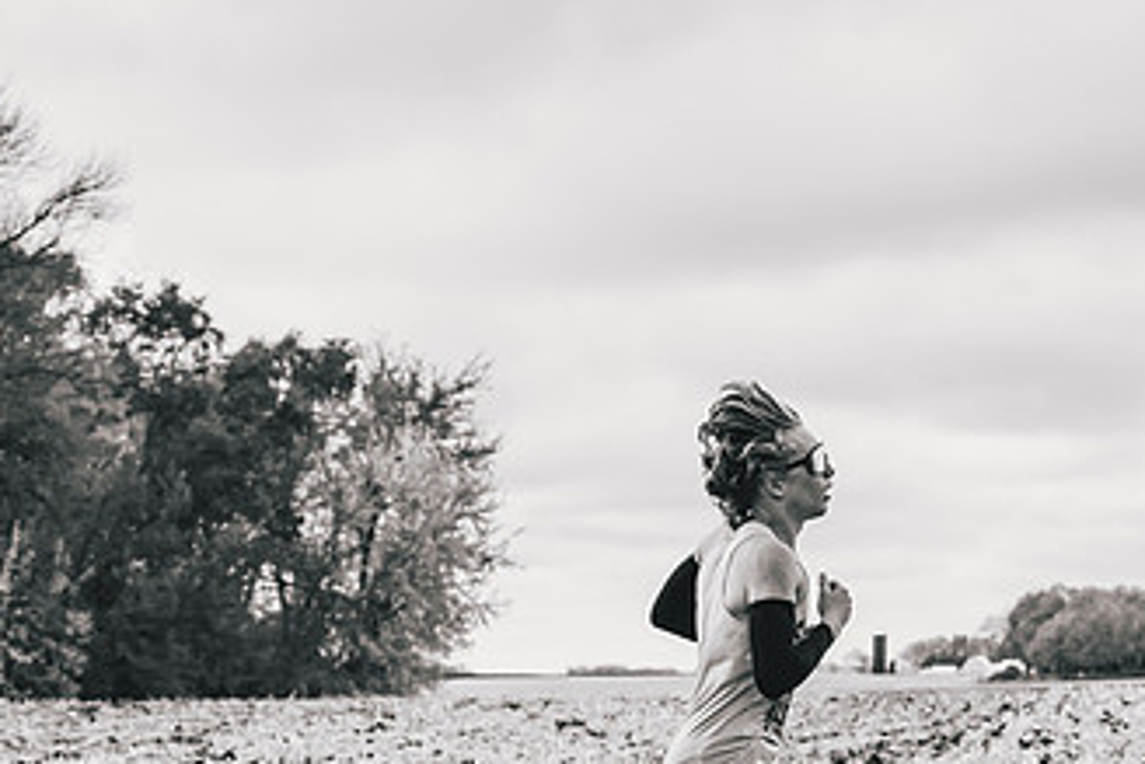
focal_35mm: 126
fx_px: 4009
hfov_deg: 16.2
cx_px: 702
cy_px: 665
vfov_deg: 10.8
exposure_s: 1/1000
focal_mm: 70
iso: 400
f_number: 6.3
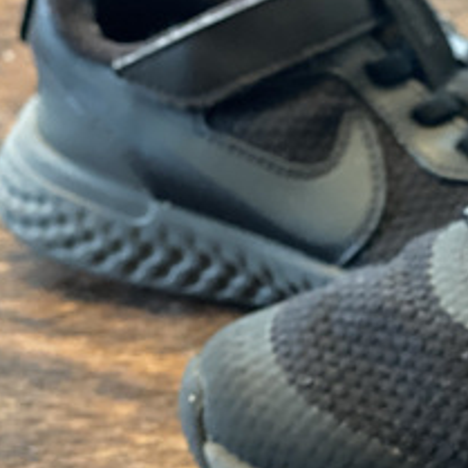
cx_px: 531
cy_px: 302
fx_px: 2019
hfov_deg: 12.9
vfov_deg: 13.2
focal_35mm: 132
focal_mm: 6
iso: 400
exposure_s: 1/14
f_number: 2
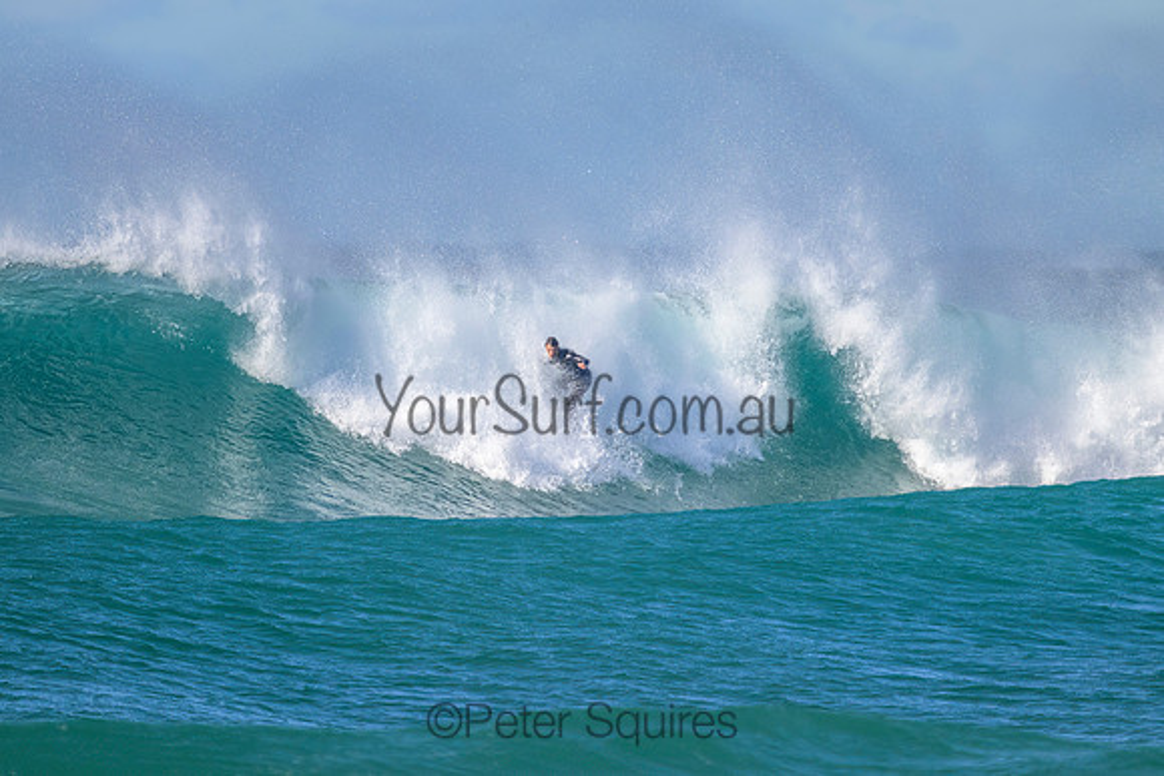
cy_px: 388
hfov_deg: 2.5
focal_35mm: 833
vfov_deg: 1.7
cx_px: 582
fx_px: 26949
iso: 1400
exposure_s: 1/2000
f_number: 11
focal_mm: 800
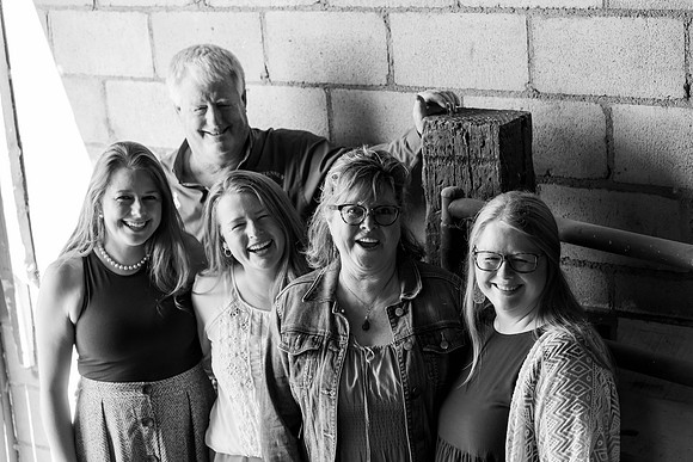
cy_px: 231
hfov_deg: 23.9
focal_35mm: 85
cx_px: 346
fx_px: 1637
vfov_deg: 16.1
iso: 2000
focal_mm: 85
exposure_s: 1/500
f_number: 4.5
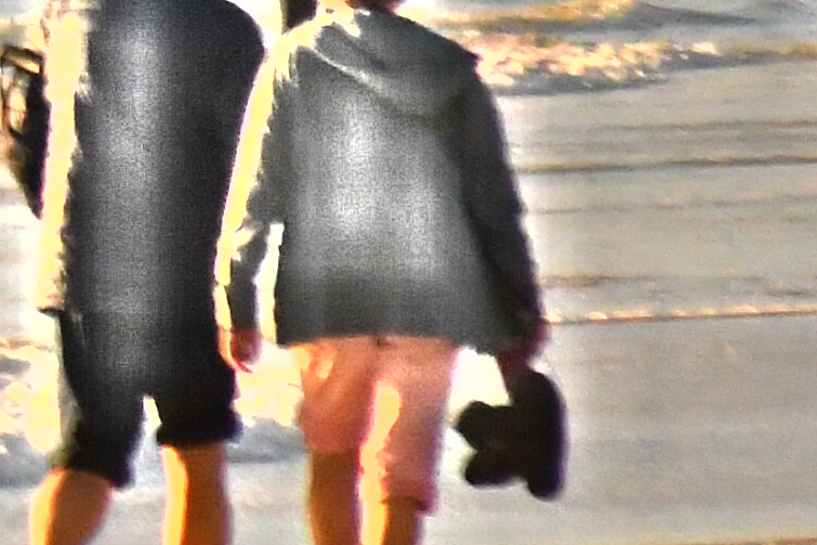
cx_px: -1826
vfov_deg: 0.6
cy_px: -425
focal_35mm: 2212
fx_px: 50186
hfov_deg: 0.9
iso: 2000
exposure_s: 1/8000
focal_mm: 200
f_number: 5.6
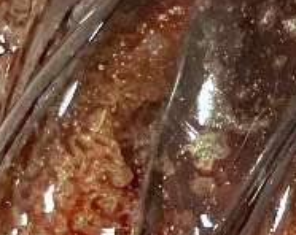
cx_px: 635
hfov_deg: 9.7
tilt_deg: -46.1
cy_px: 238
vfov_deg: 8.4
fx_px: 1600
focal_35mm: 183
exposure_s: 1/33
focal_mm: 3
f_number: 1.8
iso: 250
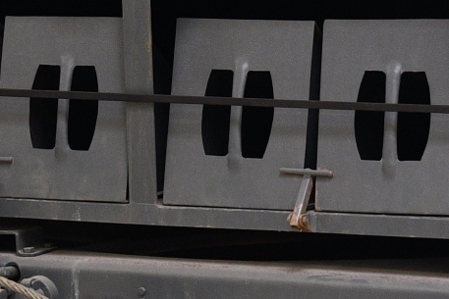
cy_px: 19
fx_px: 2620
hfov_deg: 9.8
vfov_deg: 6.5
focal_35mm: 210
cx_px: 347
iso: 1000
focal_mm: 27
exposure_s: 1/50
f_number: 3.5
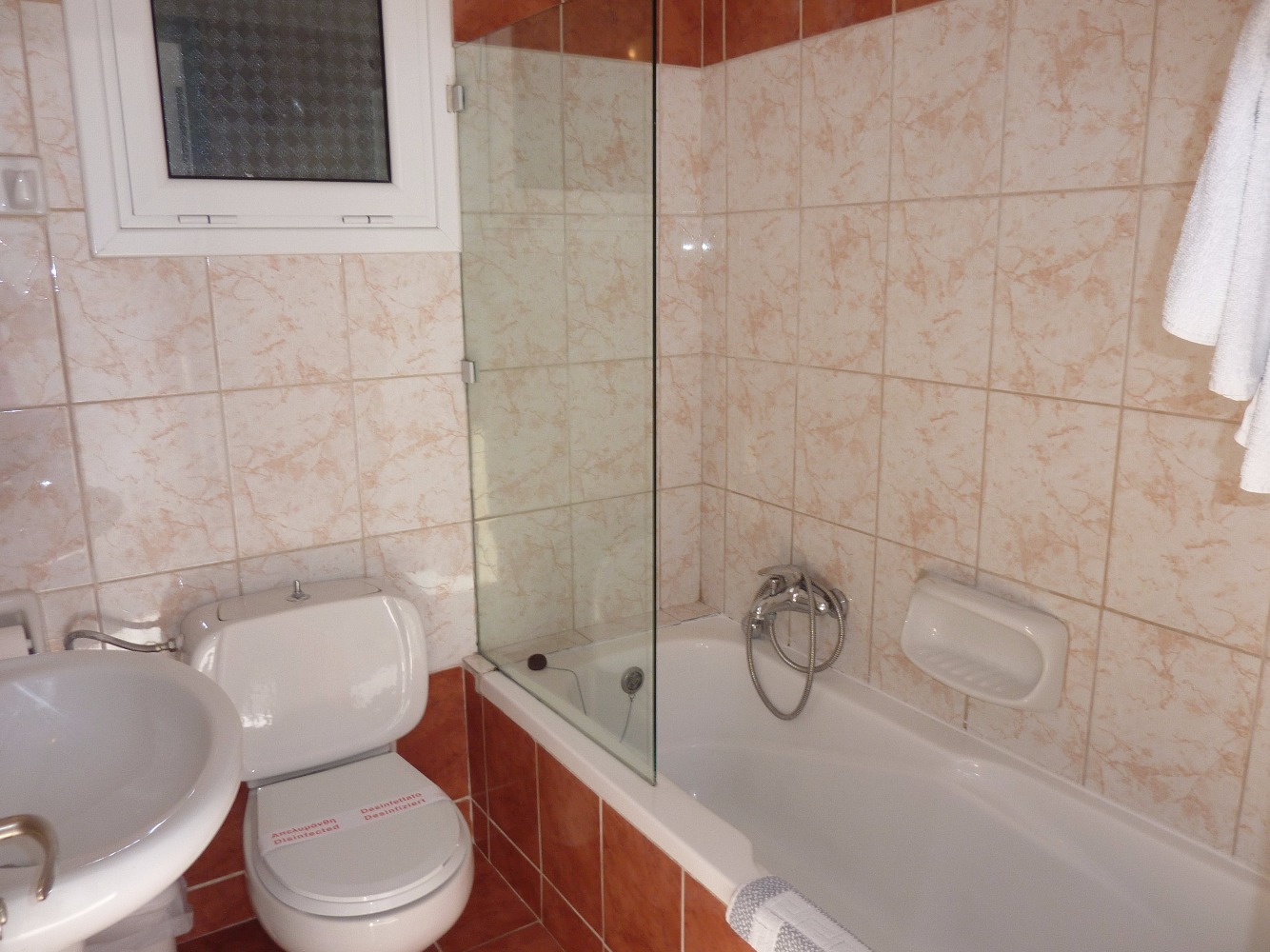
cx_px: 635
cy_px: 476
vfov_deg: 54.9
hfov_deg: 69.4
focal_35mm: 25
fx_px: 917
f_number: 3.3
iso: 100
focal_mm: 4.1
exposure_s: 1/40
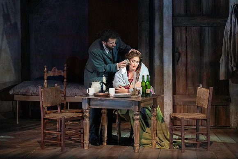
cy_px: 80
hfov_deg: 5.2
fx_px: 2625
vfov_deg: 3.5
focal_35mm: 397
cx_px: 119
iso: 16000
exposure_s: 1/320
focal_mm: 397
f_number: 13
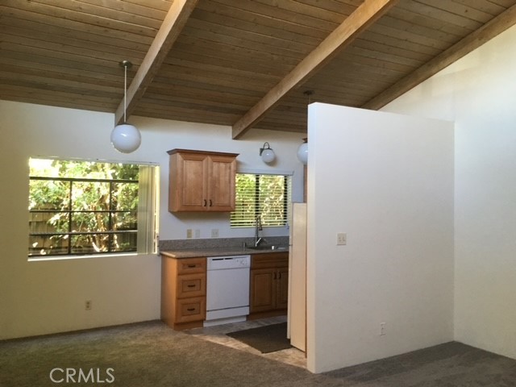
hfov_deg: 61.7
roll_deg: -1.0
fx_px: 432
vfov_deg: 48.2
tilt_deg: +1.8
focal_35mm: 29
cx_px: 258
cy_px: 194
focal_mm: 4.15
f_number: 2.2
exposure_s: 1/30
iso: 100
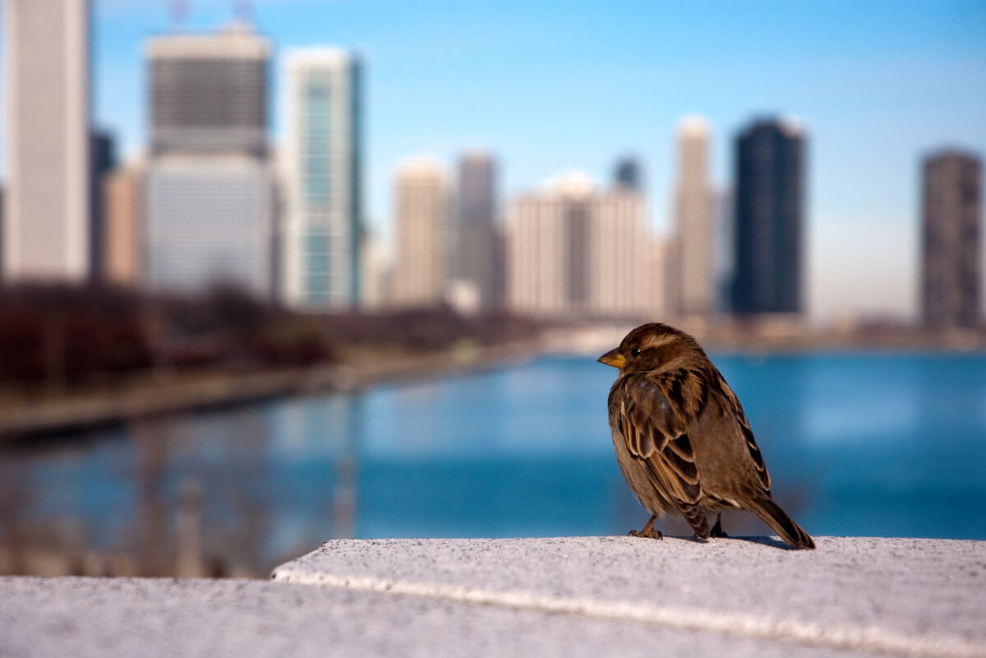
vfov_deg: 14.0
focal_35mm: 98
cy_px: 329
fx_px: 2670
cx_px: 493
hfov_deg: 20.9
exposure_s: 1/1600
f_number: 6.3
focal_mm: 65
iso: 200
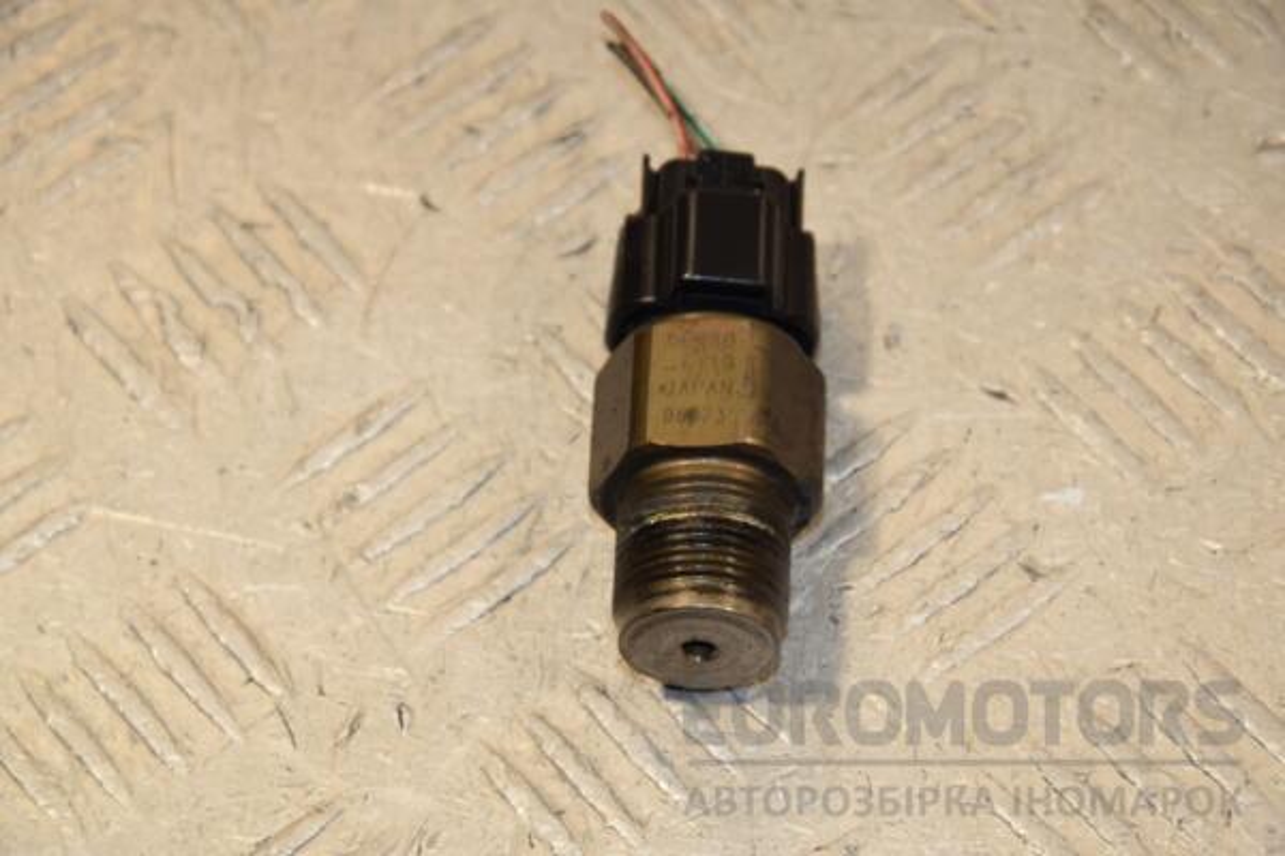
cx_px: 642
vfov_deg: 8.7
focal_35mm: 158
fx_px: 5621
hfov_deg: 13.0
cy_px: 428
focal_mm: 105
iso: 800
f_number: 9
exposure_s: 1/200
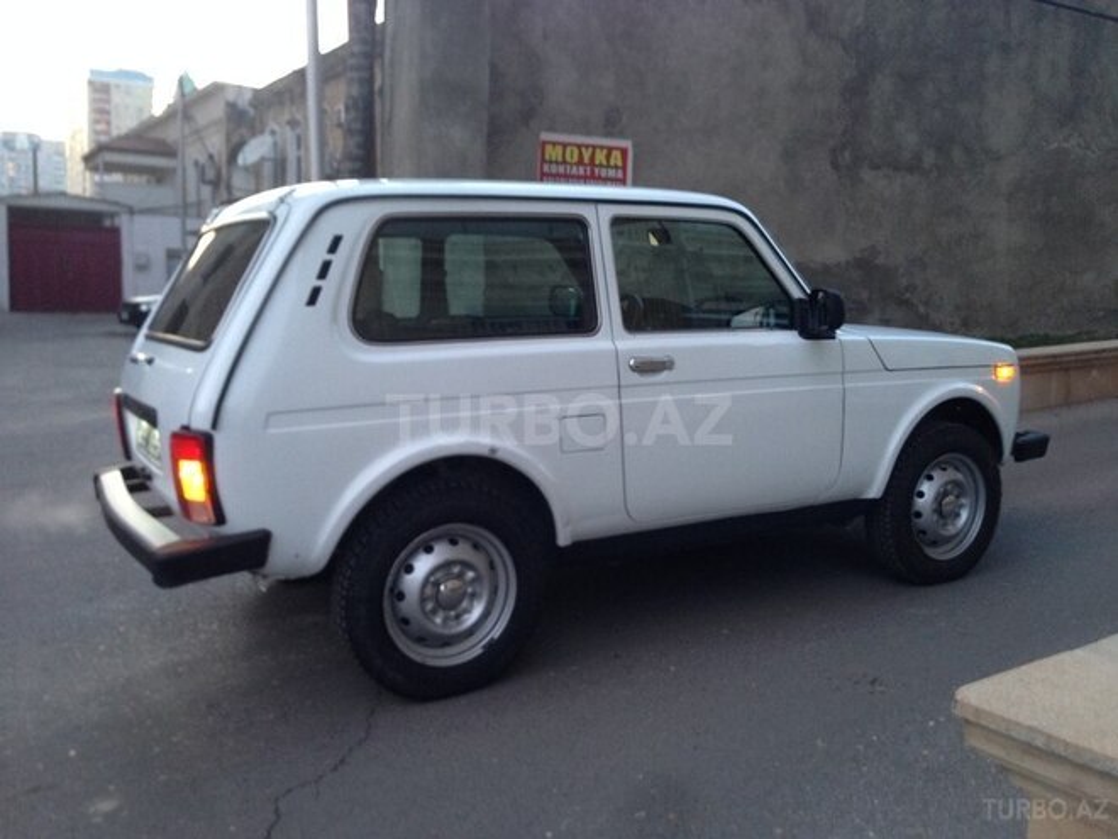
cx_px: 559
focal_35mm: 33
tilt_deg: -8.7
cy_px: 420
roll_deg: -1.2
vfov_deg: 42.9
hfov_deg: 55.4
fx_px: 1066
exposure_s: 1/20
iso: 125
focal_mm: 4.12
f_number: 2.4
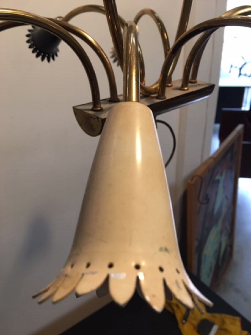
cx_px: 126
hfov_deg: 48.2
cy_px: 168
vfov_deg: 61.6
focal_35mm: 29
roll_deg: +0.6
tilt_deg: -28.0
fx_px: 280
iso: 64
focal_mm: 4.15
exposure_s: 1/17
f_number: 2.2
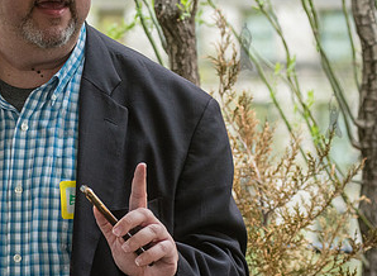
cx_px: 20
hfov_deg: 11.6
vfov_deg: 8.6
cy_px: 121
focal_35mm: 170
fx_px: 1835
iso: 1000
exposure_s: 1/400
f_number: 4.5
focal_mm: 80
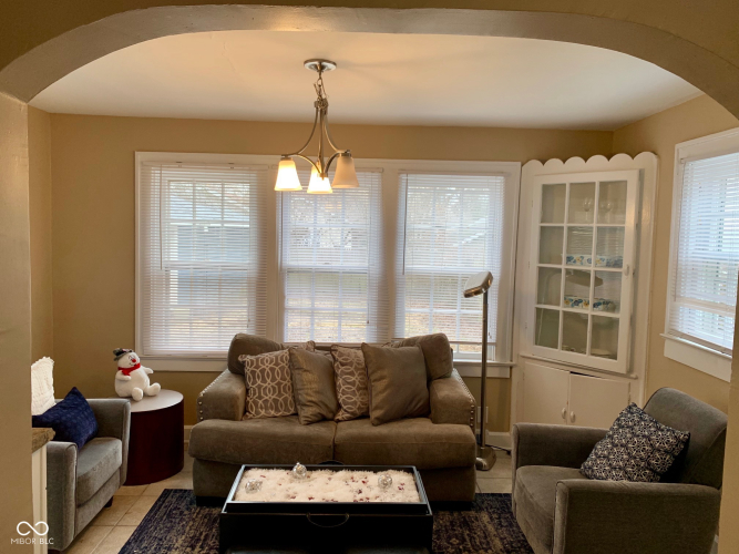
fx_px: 555
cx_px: 370
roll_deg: -2.0
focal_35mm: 26
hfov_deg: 67.3
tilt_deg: -4.2
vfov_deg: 53.0
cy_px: 277
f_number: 1.8
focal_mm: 4.25
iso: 50
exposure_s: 1/60
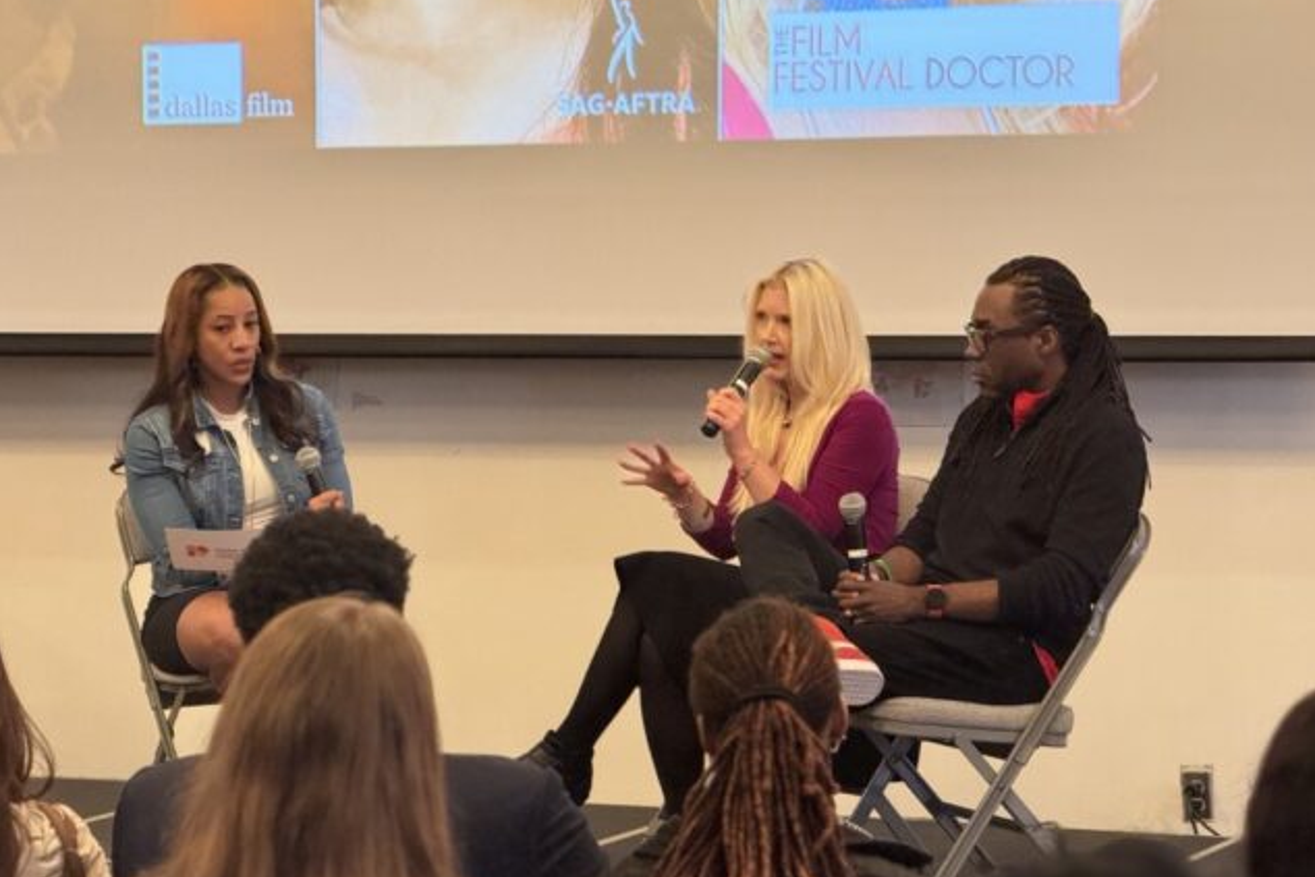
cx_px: 660
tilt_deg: -3.2
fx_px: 4603
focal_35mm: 126
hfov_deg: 16.3
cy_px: 464
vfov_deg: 10.9
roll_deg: +0.2
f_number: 2.8
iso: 640
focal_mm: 15.66
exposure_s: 1/60
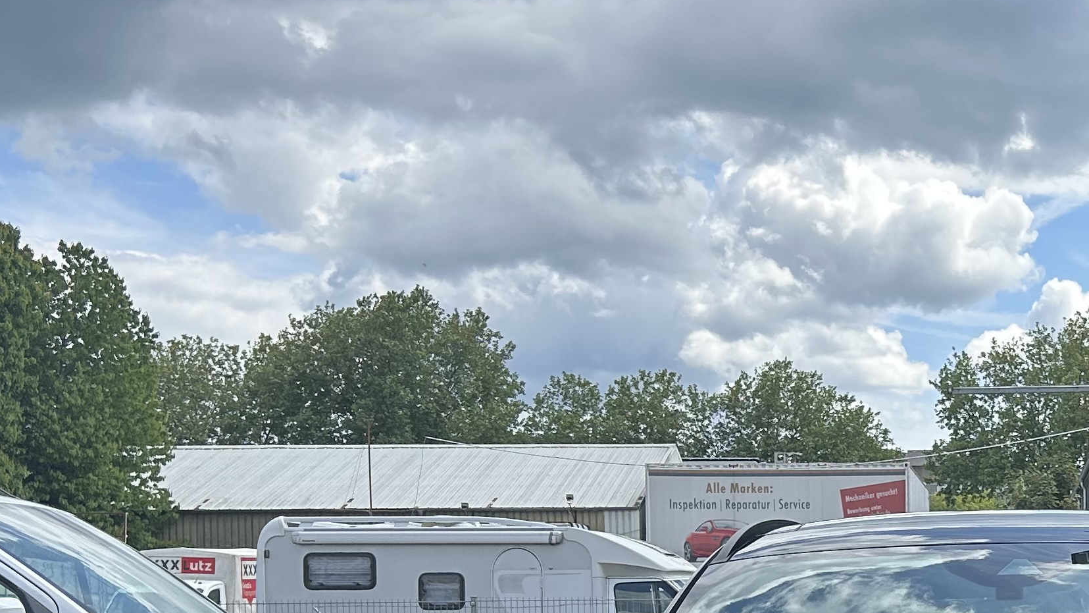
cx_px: 1057
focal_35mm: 69
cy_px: 676
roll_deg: -0.4
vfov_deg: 16.9
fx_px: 1992
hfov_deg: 28.9
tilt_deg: -1.8
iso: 50
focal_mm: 5.7
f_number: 1.5
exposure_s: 1/2762
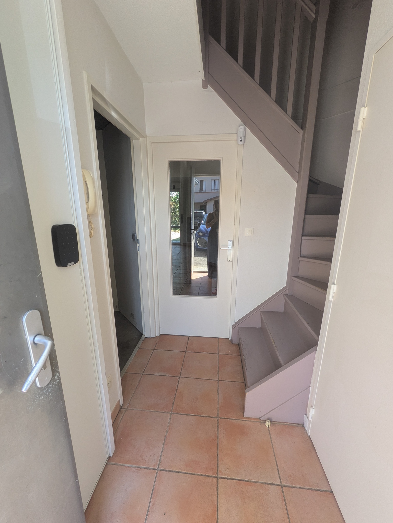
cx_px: 196
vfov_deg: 102.0
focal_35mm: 14
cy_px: 262
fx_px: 212
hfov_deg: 85.7
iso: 67
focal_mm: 1.83
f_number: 2.2
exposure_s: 1/100
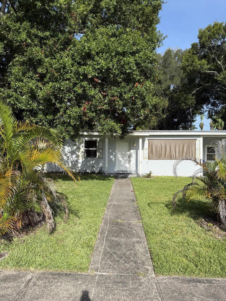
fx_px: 209
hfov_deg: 56.8
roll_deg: -0.4
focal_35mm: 24
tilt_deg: +2.4
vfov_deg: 71.6
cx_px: 113
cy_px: 150
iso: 80
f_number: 1.78
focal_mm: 6.76
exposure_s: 1/3021
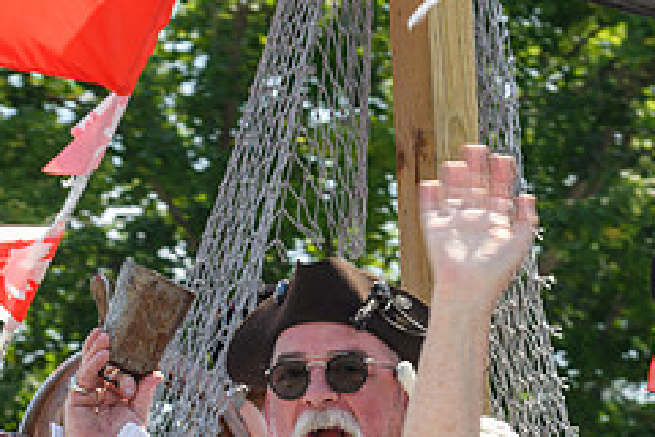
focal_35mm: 181
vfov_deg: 7.6
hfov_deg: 11.4
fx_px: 3293
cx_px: 287
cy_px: 436
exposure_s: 1/200
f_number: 8
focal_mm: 75
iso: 250
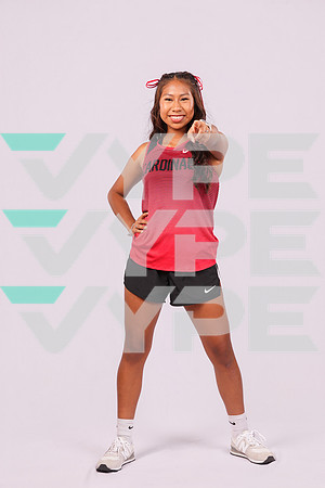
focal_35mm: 70
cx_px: 162
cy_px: 244
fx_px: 948
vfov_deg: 28.8
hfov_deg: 19.5
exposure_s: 1/200
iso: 200
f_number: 6.3
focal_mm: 70
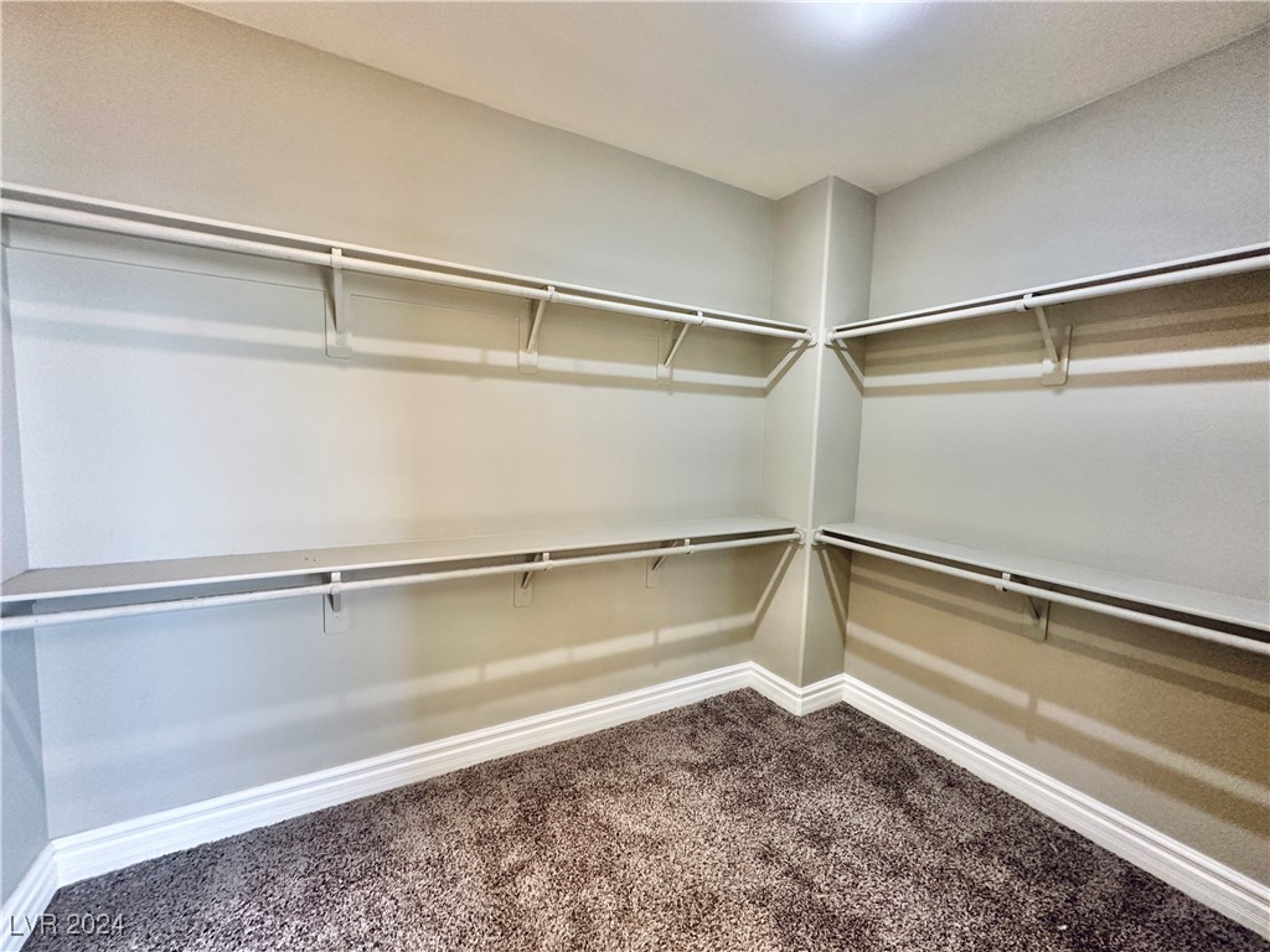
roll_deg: -2.0
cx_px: 635
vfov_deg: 85.7
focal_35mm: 14
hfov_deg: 102.1
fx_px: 514
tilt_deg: -5.2
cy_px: 476
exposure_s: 1/60
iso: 250
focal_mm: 2.22
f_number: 2.2
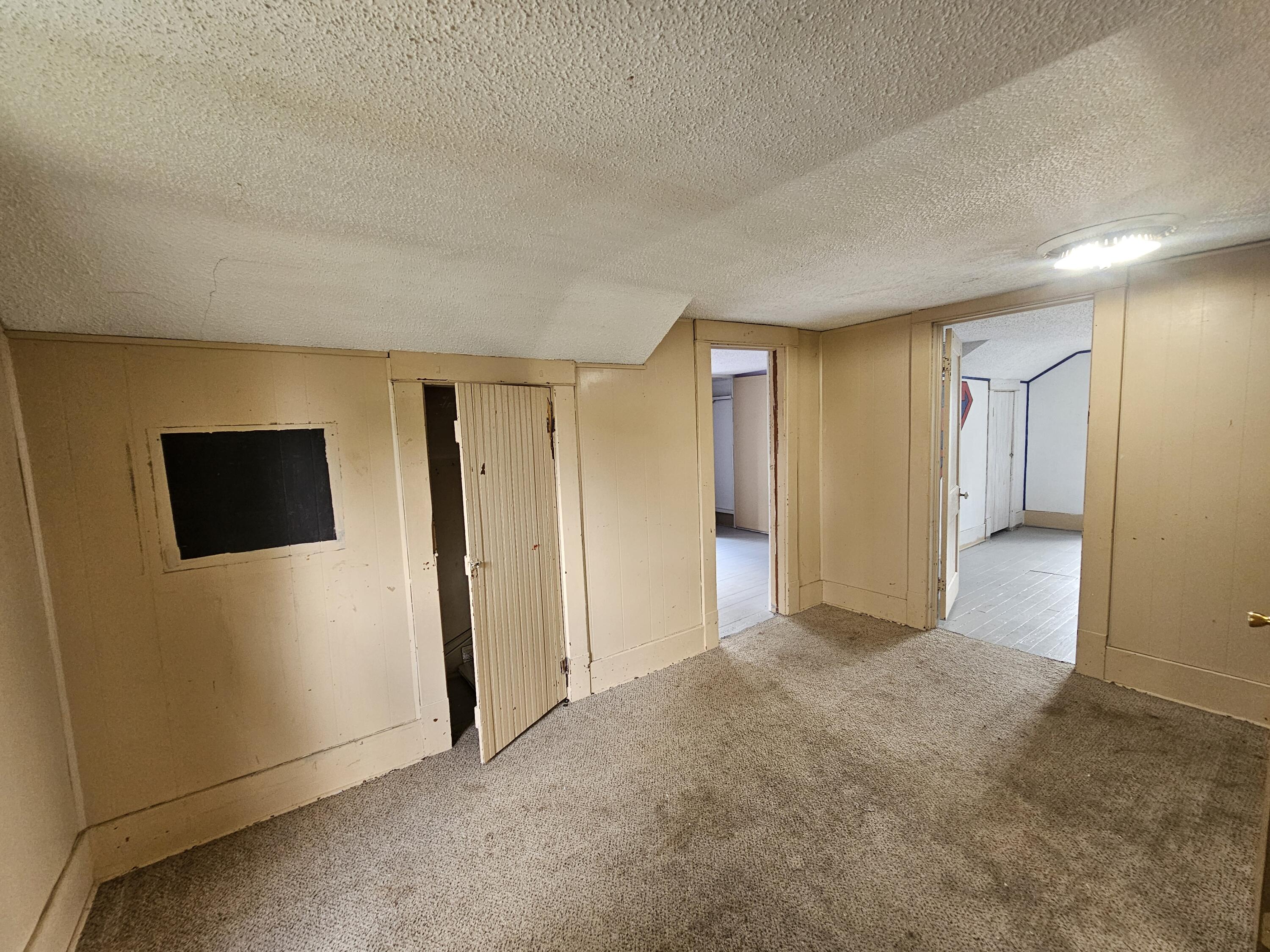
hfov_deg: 106.2
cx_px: 635
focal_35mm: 13
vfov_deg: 89.9
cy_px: 476
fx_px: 477
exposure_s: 1/60
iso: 320
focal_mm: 2.2
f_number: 2.2
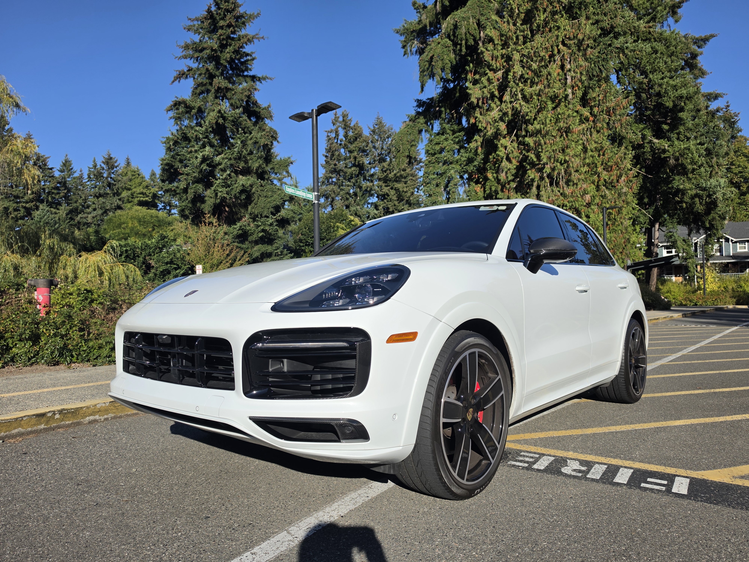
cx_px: 374
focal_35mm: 23
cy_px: 281
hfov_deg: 73.9
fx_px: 498
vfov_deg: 58.9
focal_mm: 6.5
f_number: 1.4
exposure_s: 1/7939
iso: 50
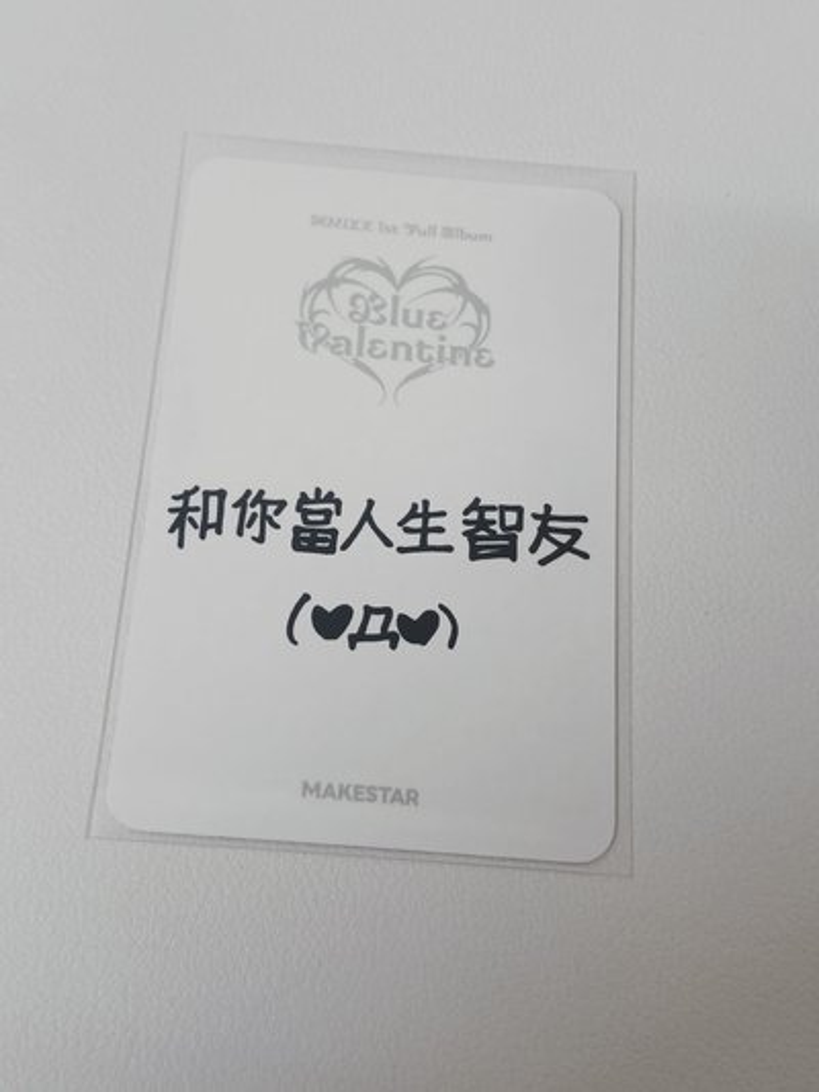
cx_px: 410
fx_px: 1482
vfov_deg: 40.4
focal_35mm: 47
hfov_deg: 30.9
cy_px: 546
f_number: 1.8
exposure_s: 1/60
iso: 800
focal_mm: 4.84
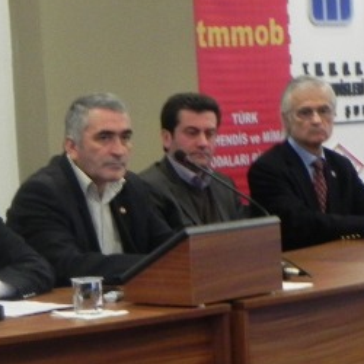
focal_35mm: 130
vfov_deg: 13.4
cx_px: -167
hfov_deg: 12.8
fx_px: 1547
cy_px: 163
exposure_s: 1/30
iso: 391
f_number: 3.2
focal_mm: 8.2
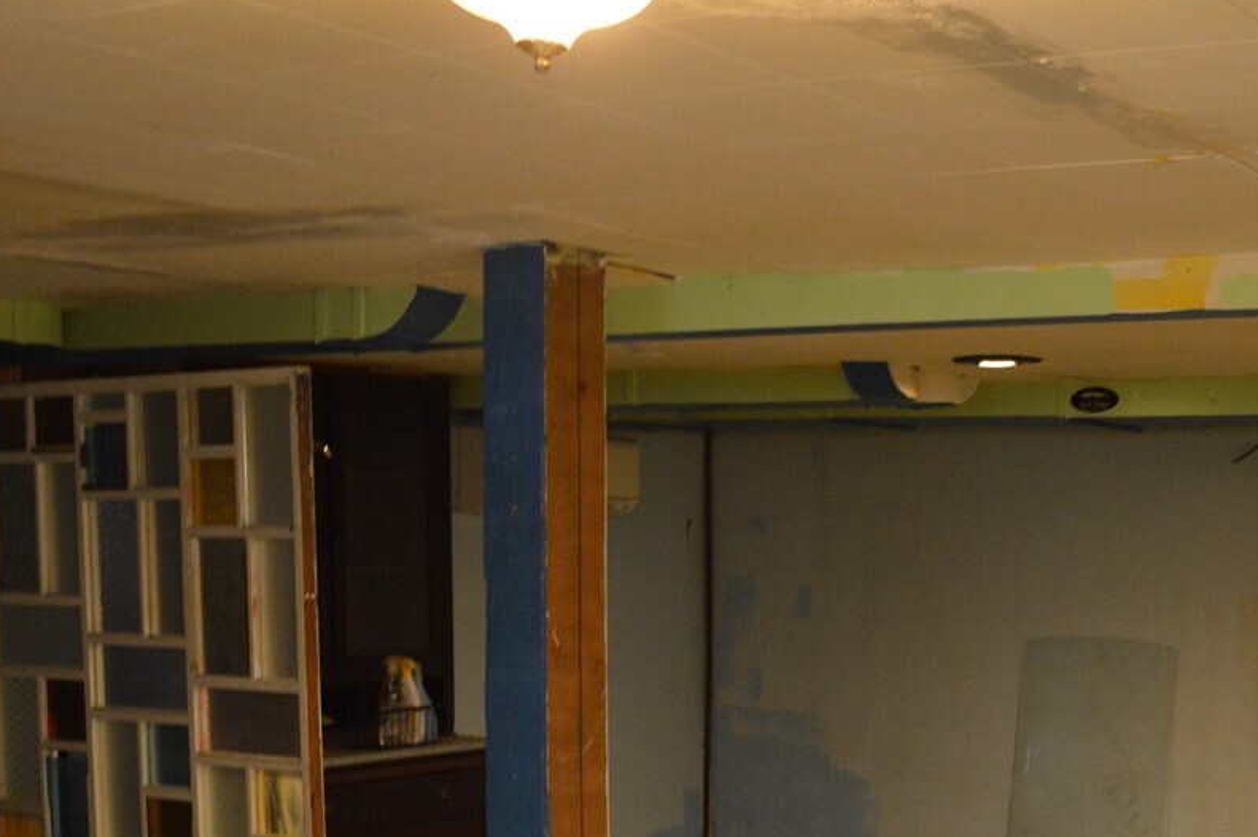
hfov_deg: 33.5
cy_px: 841
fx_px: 2025
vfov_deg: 22.4
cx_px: 1004
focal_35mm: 58
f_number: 3.5
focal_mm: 18
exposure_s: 1/15
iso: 1100
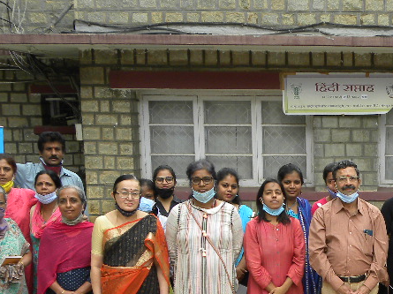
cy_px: 294
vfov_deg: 18.8
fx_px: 862
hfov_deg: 24.3
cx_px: 406
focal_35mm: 76
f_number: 3.5
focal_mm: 5.9
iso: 64
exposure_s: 1/157
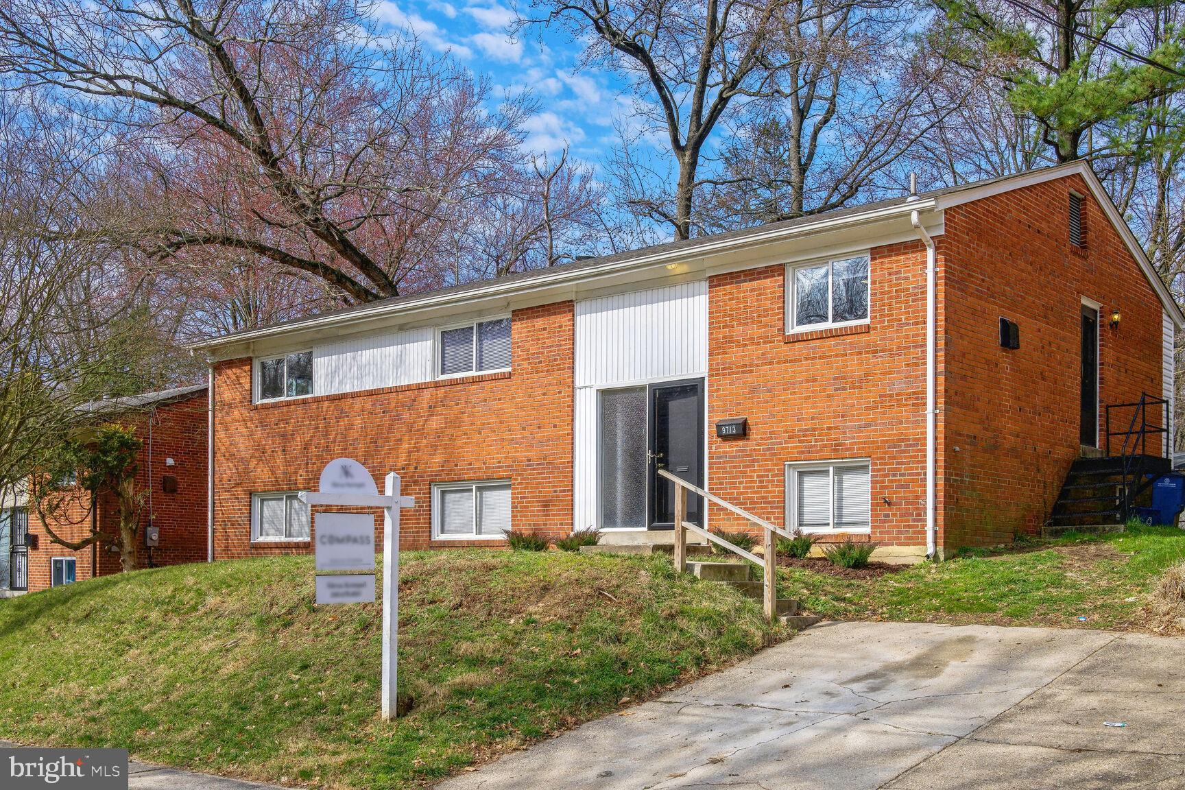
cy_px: 395
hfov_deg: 51.9
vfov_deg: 35.9
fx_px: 1218
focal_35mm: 37
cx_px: 592
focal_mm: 37
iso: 200
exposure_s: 1/800
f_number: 8
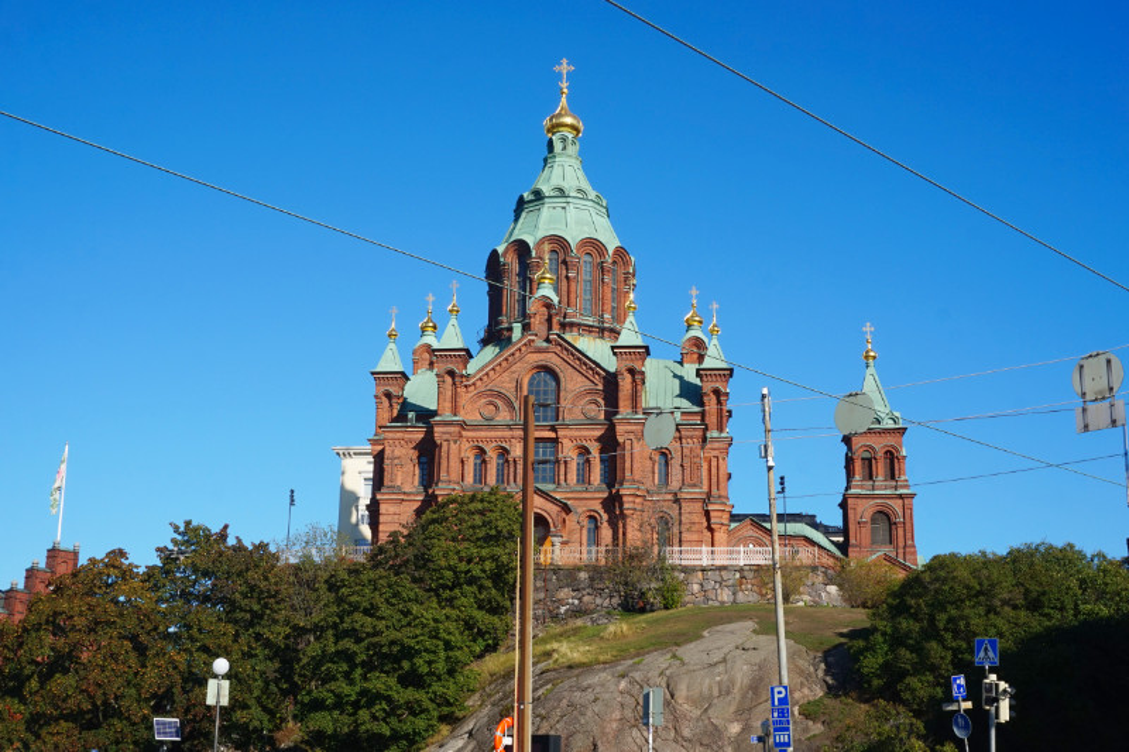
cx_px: 564
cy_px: 376
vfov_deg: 34.2
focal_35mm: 39
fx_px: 1223
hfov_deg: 49.6
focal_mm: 26
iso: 100
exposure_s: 1/125
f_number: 14
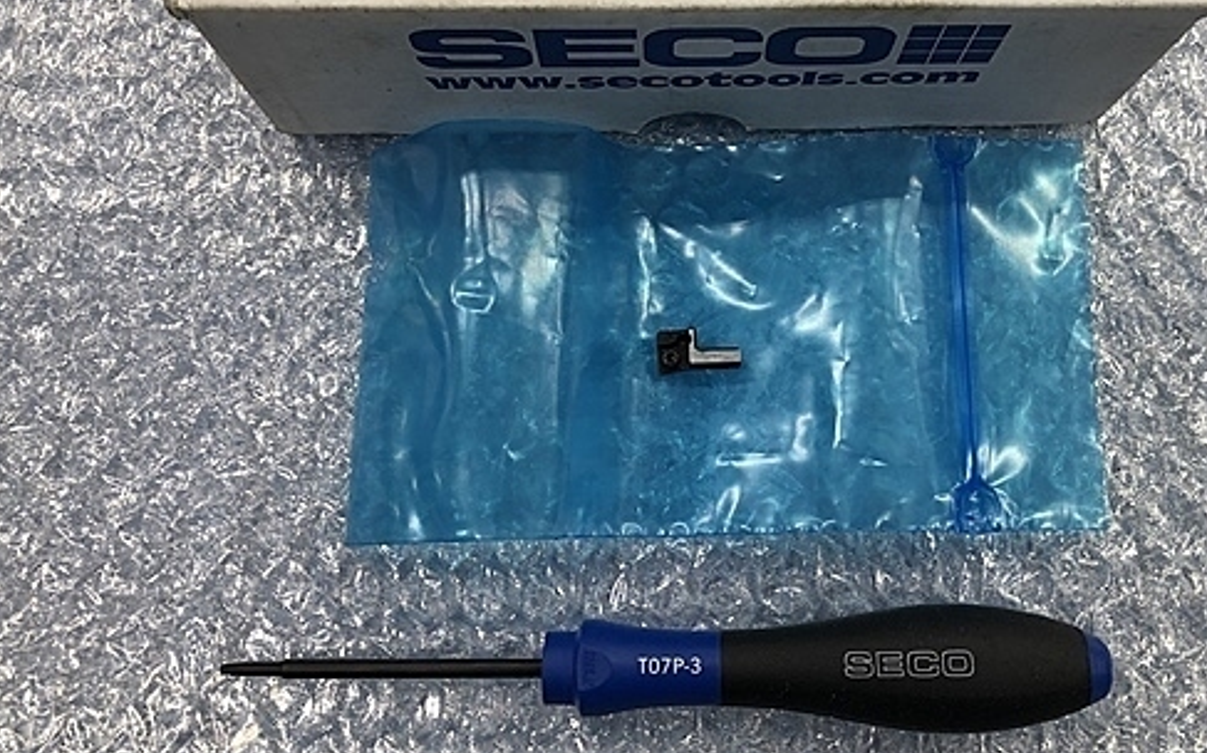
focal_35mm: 39
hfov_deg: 50.2
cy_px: 230
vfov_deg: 32.4
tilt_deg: -74.6
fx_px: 1282
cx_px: 691
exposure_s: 1/30
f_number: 1.8
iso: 32
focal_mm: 3.99
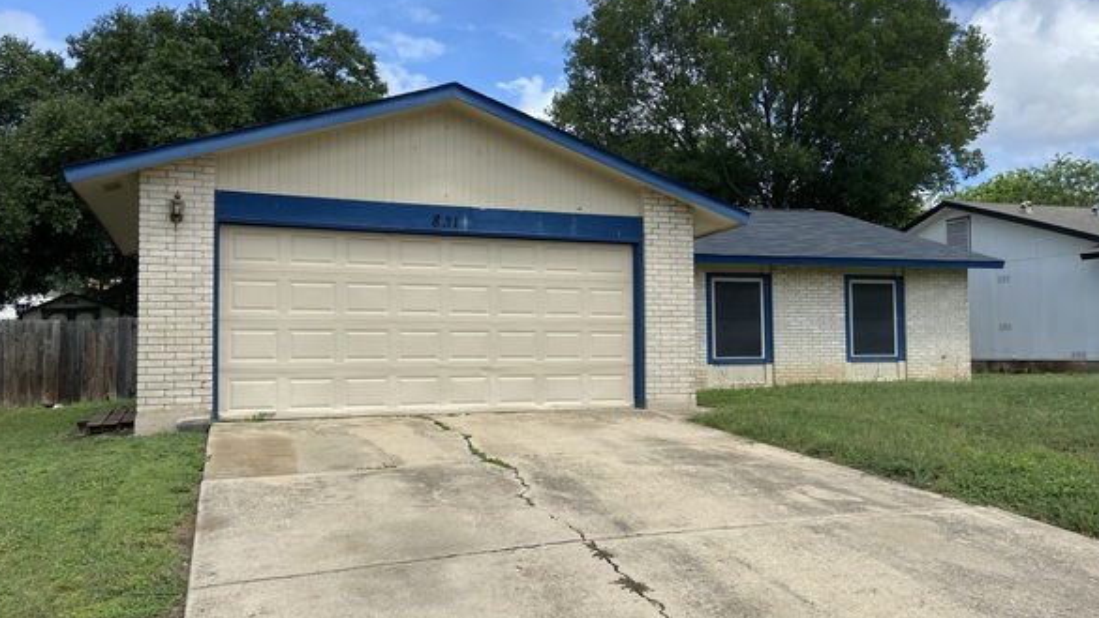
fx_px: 903
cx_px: 577
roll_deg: +1.4
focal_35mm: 31
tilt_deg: +5.9
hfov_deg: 62.6
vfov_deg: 37.8
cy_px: 302
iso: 32
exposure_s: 1/2967
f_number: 1.8
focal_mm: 4.25
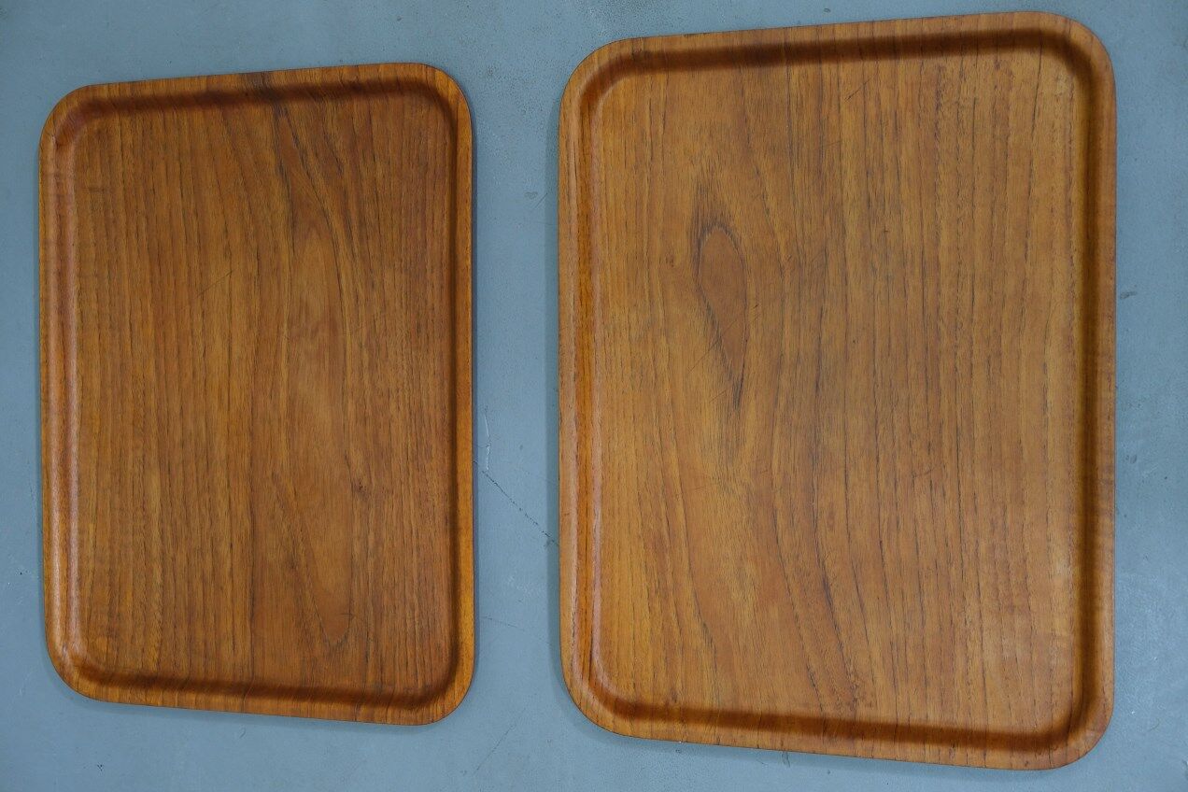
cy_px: 396
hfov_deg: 41.9
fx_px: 1551
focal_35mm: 47
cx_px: 594
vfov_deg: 28.6
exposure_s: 1/45
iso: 1000
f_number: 3.6
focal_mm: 31.5
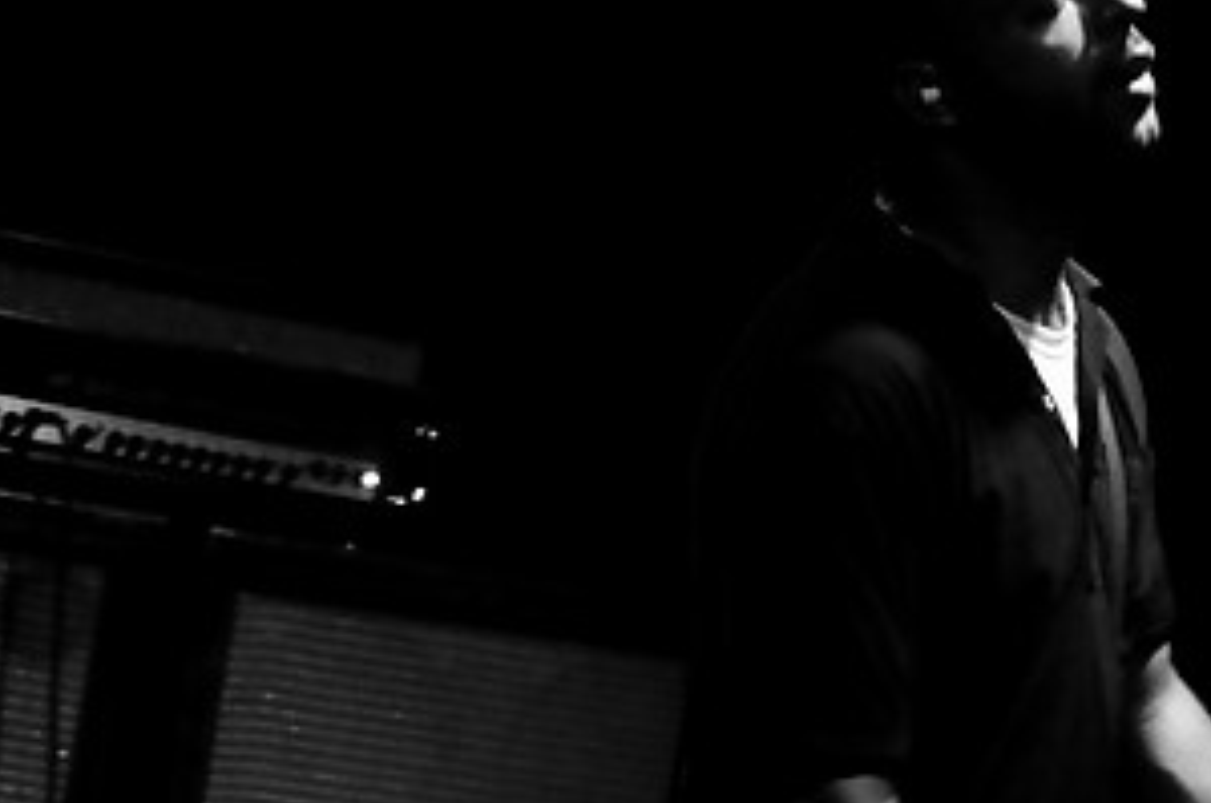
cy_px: 519
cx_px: 888
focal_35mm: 151
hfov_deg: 13.6
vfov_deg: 9.1
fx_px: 5071
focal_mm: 52
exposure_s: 1/60
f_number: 3.8
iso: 1000
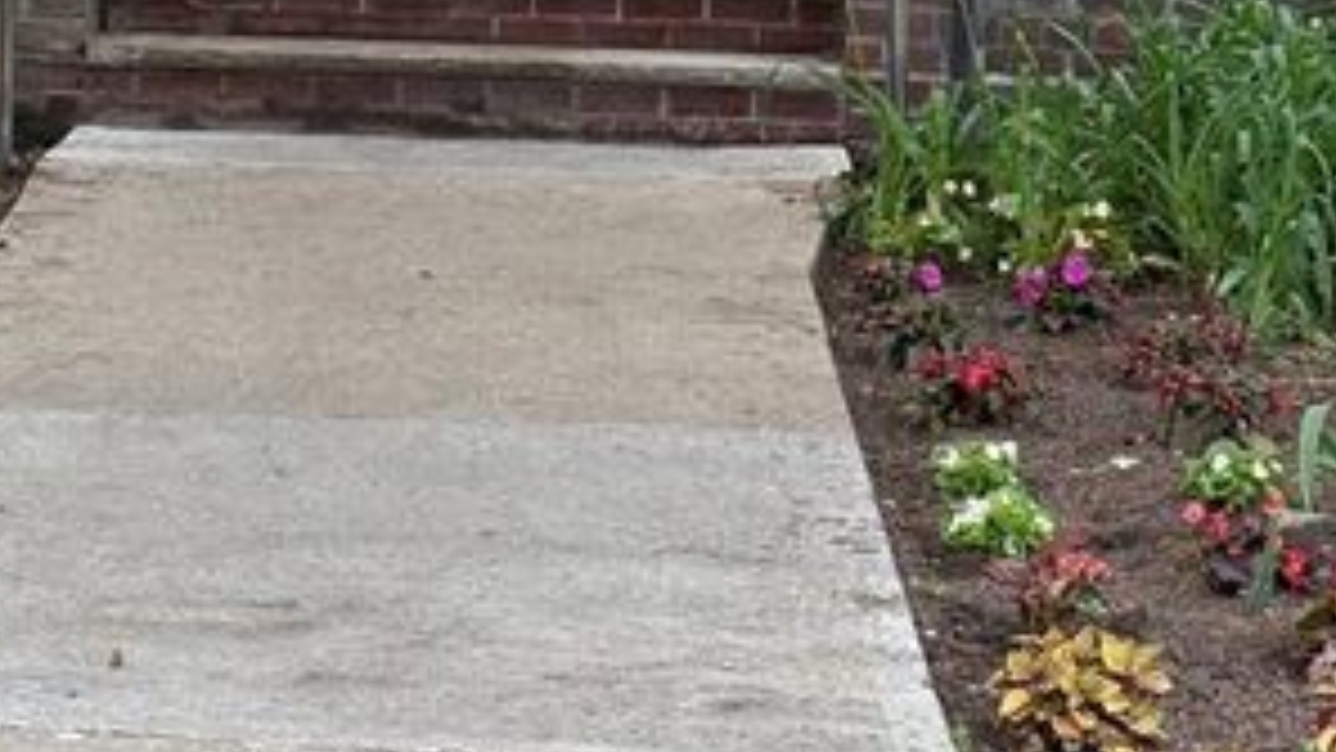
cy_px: -101
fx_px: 4499
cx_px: 625
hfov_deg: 16.9
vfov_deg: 9.4
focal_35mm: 127
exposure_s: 1/242
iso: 64
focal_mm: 5.96
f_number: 1.6
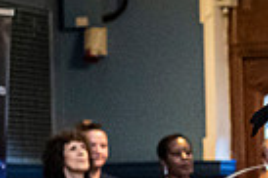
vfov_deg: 4.4
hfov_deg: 6.5
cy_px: 262
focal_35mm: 311
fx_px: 2312
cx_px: 514
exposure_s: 1/500
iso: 6400
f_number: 2.2
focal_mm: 51
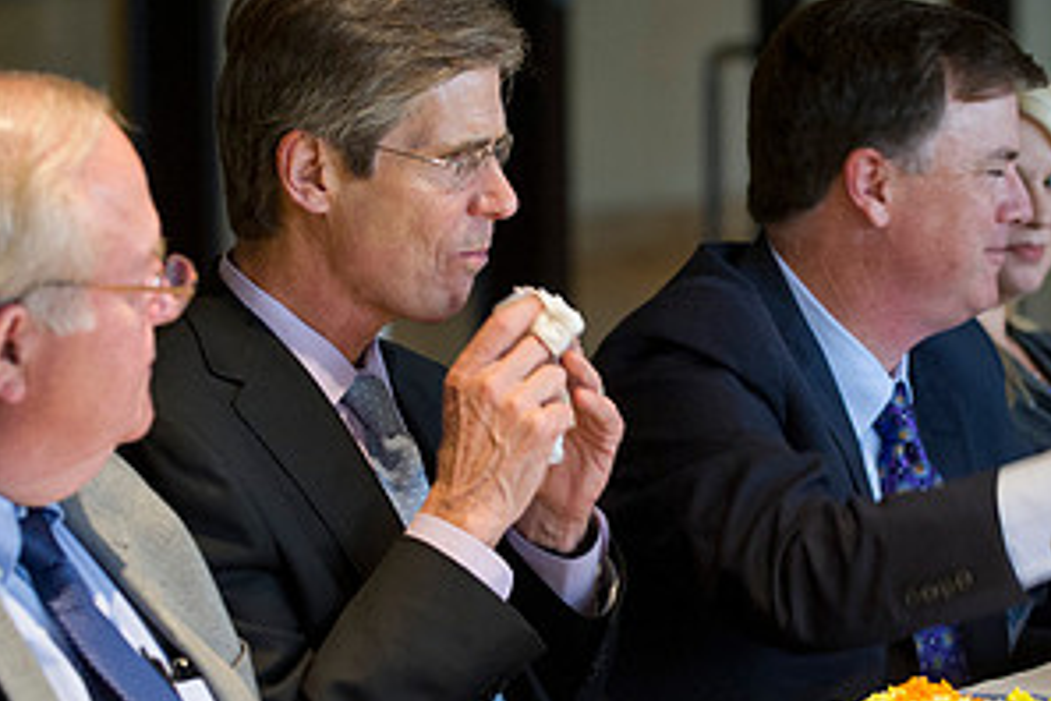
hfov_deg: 10.0
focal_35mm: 205
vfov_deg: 6.7
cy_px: 397
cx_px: 701
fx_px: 5984
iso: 2500
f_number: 2.8
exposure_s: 1/125
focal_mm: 105
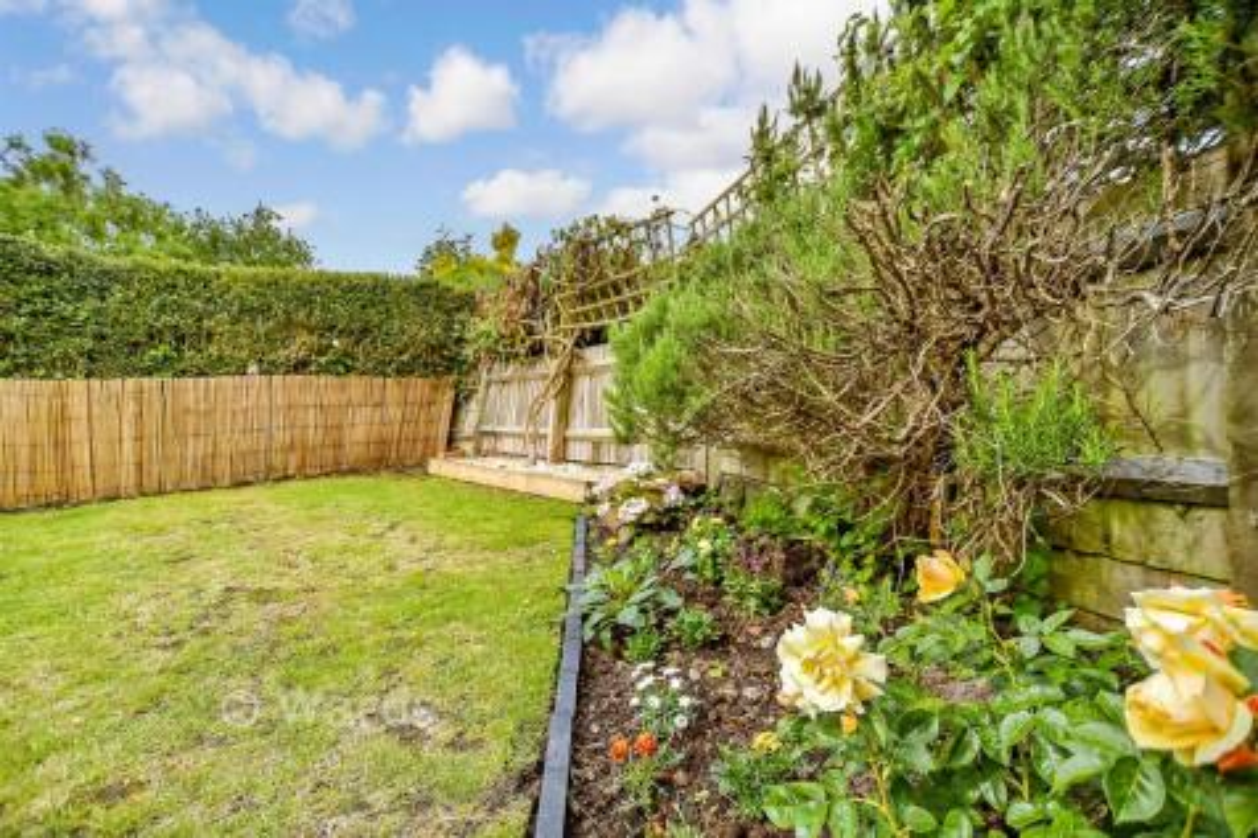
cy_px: 419
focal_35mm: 25
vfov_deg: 51.3
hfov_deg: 71.5
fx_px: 873
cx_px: 629
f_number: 3.5
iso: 160
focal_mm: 17
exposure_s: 1/1600
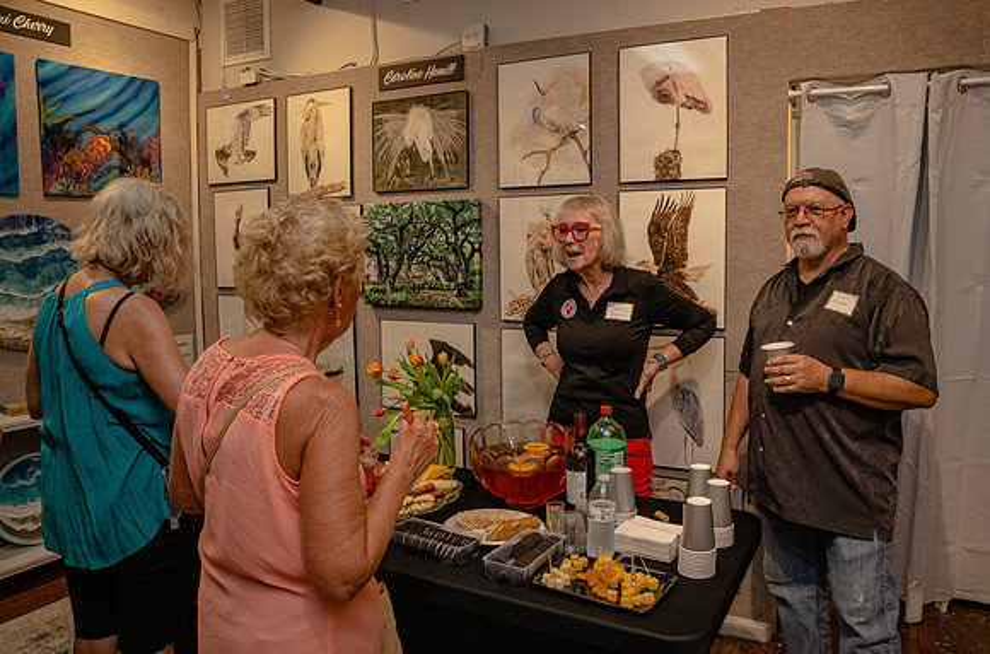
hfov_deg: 70.0
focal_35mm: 26
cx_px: 529
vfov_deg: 49.7
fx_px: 705
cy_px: 301
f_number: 13
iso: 3200
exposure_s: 1/60
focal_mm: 24
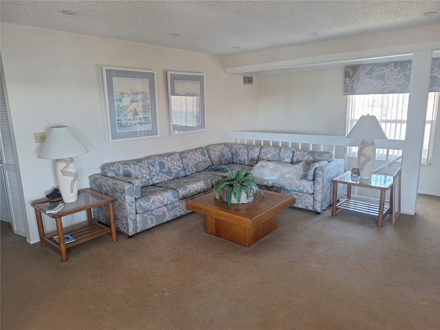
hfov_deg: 73.9
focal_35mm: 23
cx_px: 220
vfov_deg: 58.9
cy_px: 165
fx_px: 292
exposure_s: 1/40
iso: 64
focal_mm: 5.54
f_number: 1.8
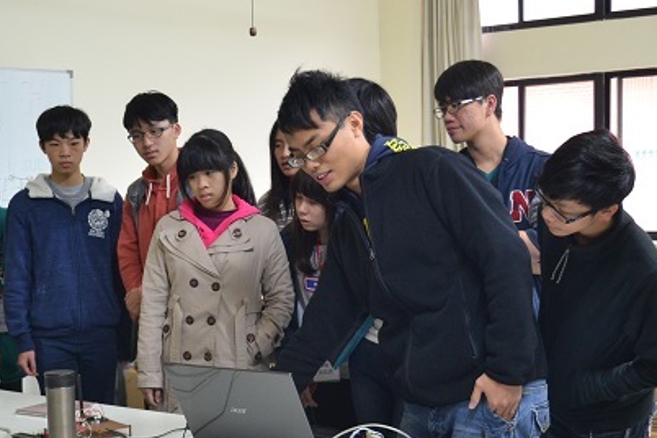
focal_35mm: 62
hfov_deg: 32.1
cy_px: 316
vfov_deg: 21.8
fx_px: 1131
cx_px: 219
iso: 800
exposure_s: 1/25
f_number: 5
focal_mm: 24
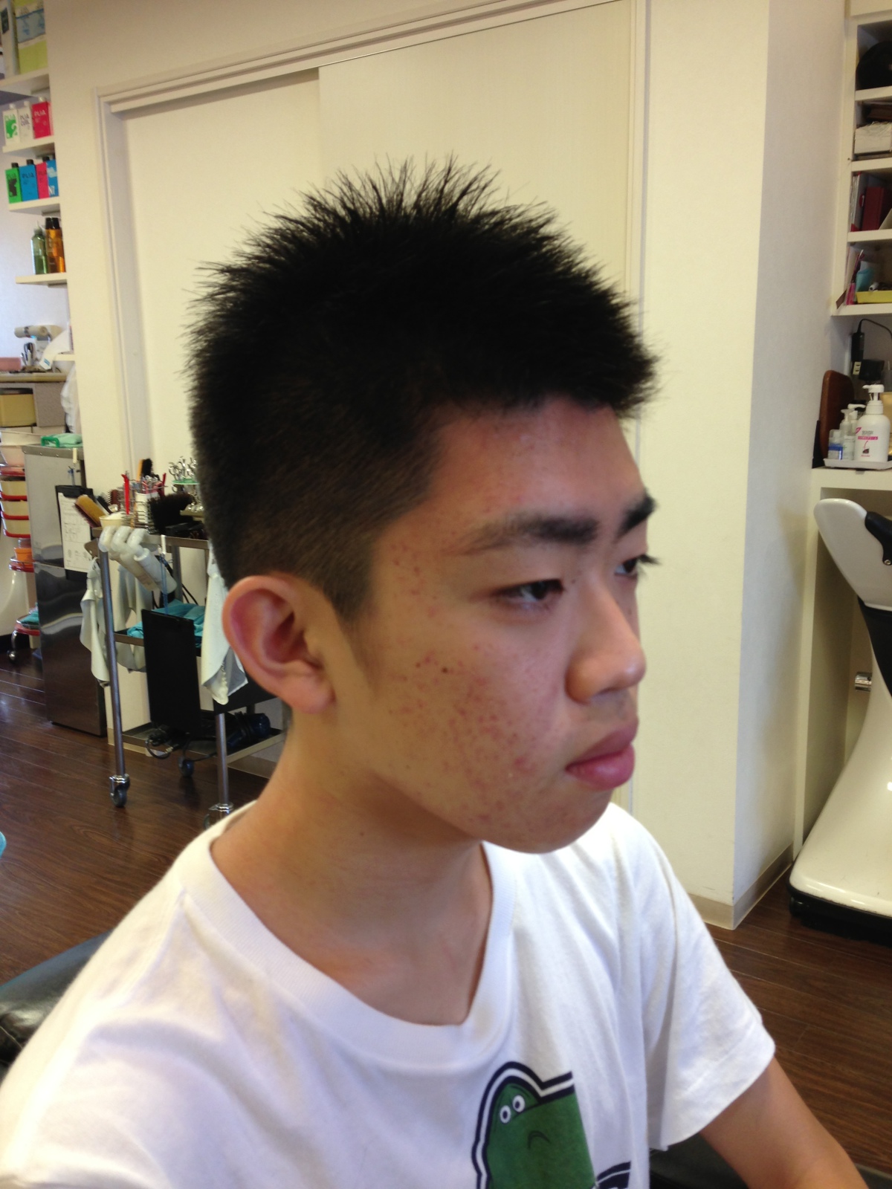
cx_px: 446
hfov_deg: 42.9
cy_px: 594
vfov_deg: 55.4
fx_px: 1134
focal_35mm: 33
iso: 50
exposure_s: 1/24
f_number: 2.4
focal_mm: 4.13
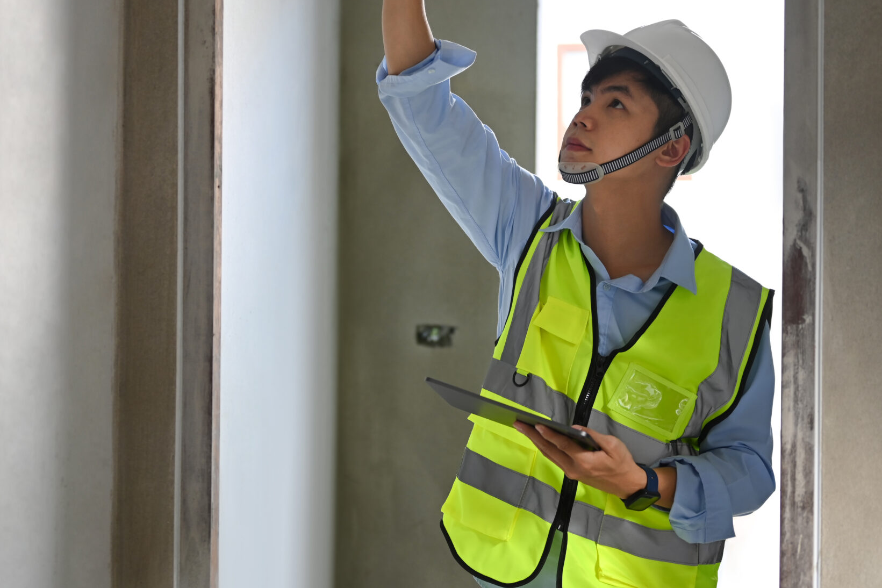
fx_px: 1911
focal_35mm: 78
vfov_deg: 17.5
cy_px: 223
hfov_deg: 26.0
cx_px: 378
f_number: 1.8
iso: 200
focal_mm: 50
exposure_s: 1/100
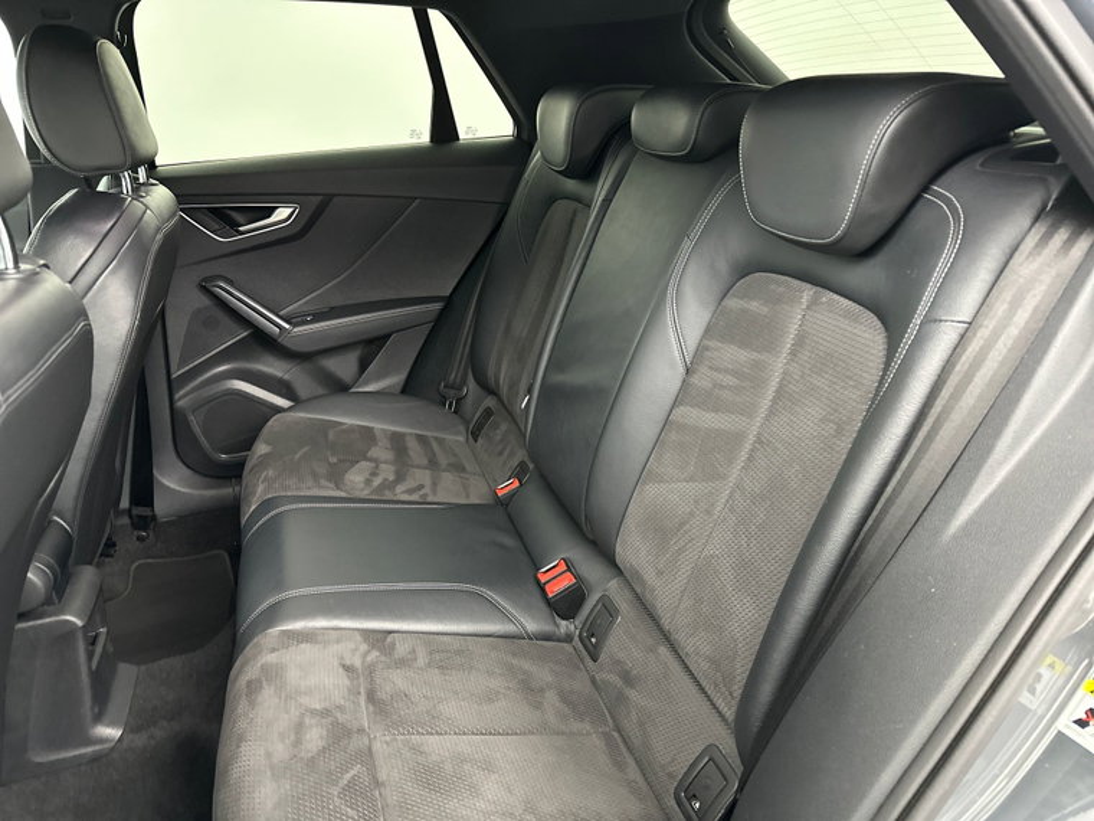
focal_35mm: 24
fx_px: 758
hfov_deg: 71.6
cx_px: 547
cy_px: 410
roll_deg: +1.2
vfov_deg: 56.8
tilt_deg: -23.2
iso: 1000
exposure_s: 1/40
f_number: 1.78
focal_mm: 6.86
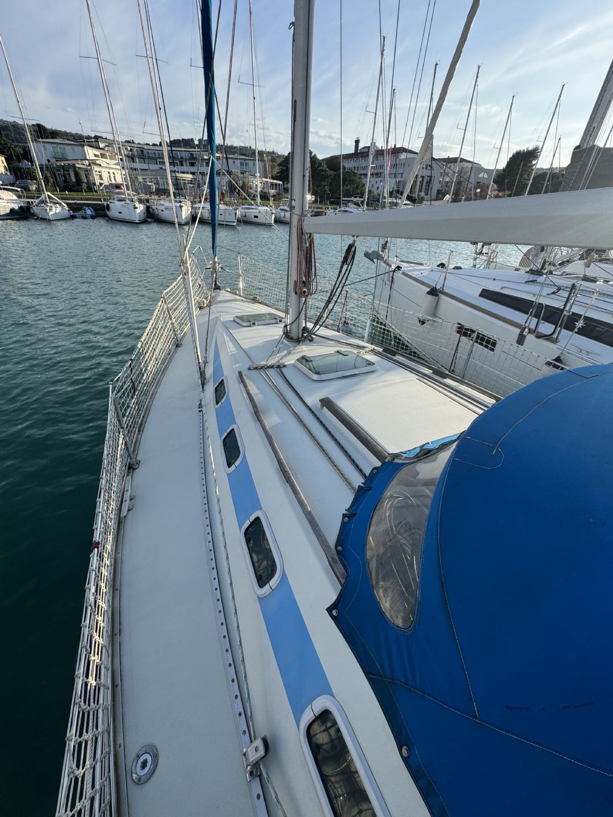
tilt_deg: -30.7
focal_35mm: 14
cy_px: 408
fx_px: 331
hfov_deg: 85.7
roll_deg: -3.9
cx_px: 306
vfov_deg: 102.1
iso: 50
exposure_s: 1/910
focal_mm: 2.22
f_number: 2.2
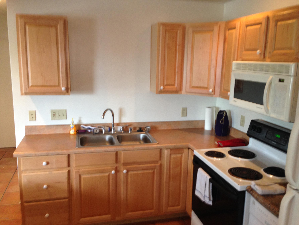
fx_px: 285
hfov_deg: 55.4
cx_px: 150
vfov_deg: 42.9
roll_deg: -1.9
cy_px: 112
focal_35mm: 33
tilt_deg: -9.9
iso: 125
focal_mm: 4.12
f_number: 2.4
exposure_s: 1/20
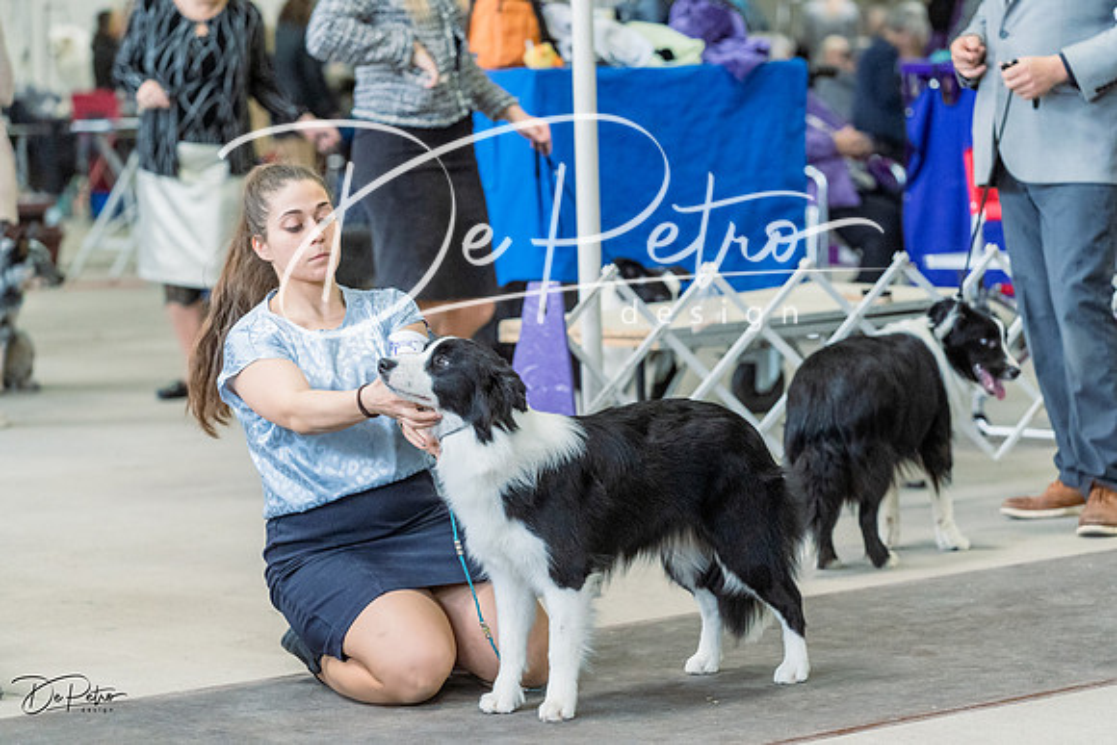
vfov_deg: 11.2
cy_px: 372
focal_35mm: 123
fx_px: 3817
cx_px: 558
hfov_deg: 16.6
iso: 6400
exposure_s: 1/400
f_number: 4
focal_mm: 123
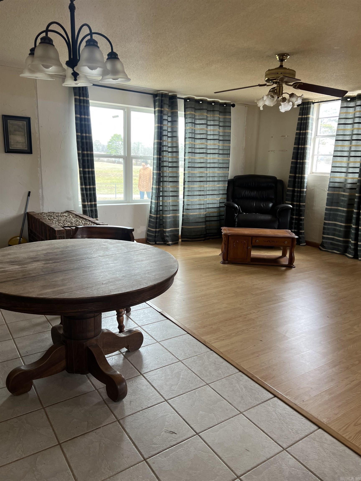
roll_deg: -0.8
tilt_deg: -11.4
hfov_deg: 53.1
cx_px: 180
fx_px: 362
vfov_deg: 67.3
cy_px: 240
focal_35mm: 26
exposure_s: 1/60
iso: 64
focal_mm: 5.7
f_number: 1.5
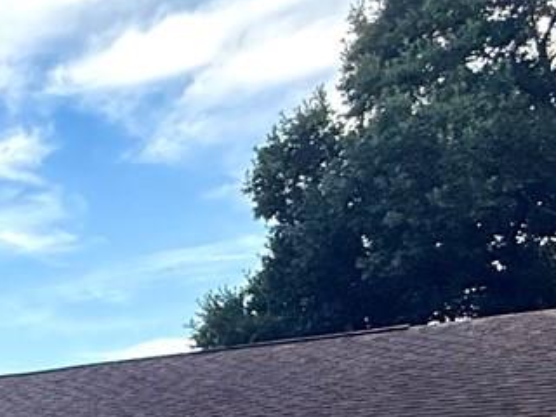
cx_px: -389
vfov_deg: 18.8
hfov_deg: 21.0
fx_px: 1124
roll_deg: -1.0
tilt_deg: +0.0
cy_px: 608
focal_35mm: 70
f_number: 2.2
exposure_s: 1/155
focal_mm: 2.22
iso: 50
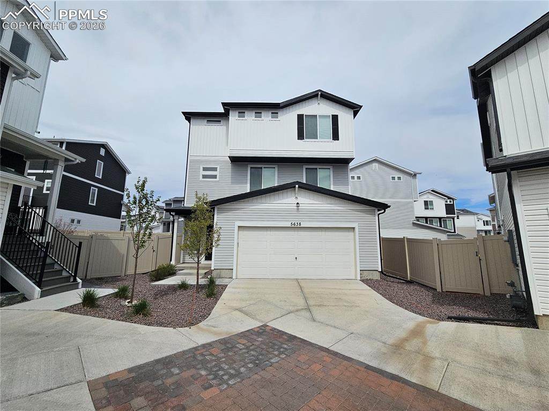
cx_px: 274
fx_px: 206
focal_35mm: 13
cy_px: 206
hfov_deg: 106.2
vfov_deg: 89.9
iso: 50
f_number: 2.2
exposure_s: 1/4834
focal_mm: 2.2
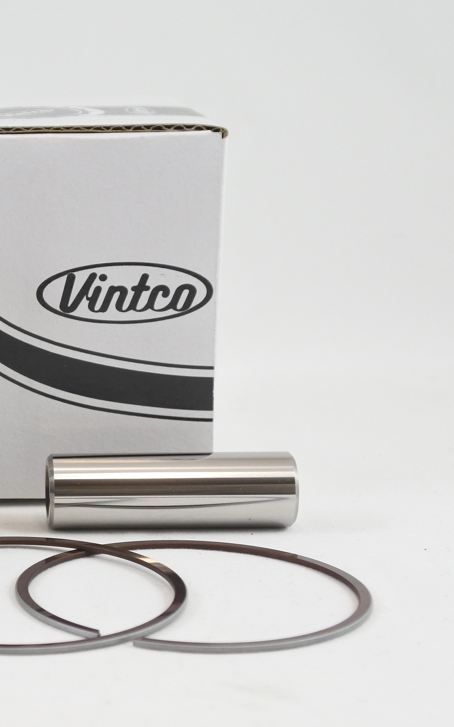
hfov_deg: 18.1
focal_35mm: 69
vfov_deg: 29.8
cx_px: -58
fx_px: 1366
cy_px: 364
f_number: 4.5
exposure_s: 1/125
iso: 450
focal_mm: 16.8
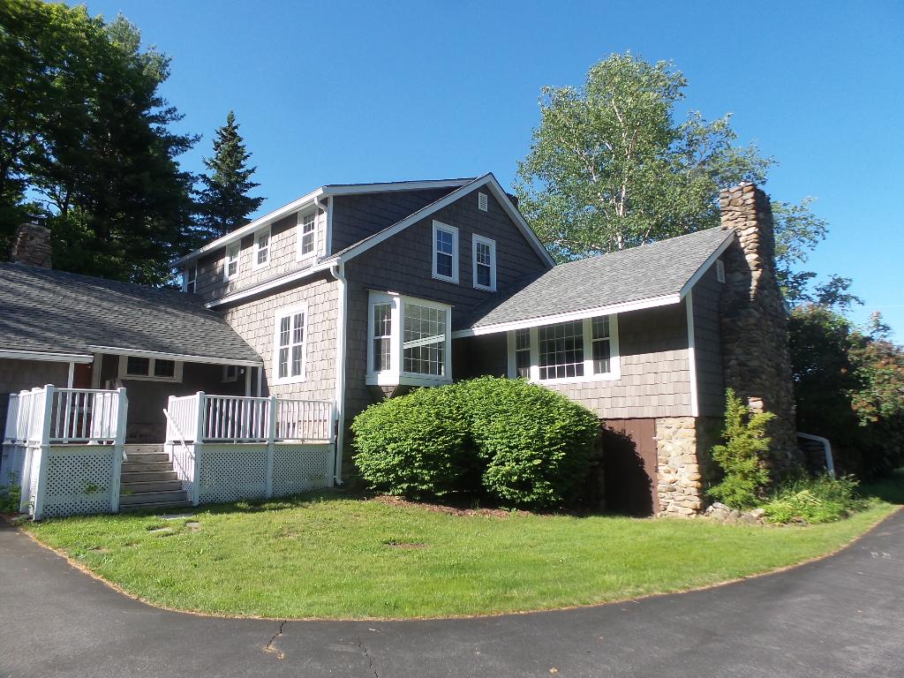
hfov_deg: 73.9
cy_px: 339
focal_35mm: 23
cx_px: 452
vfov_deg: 58.9
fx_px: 601
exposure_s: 1/500
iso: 100
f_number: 3.5
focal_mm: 4.1
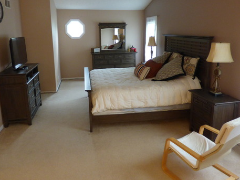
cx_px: 120
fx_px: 194
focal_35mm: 28
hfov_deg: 63.4
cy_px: 75
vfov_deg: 49.5
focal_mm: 3.58
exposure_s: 1/60
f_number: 2.8
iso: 320
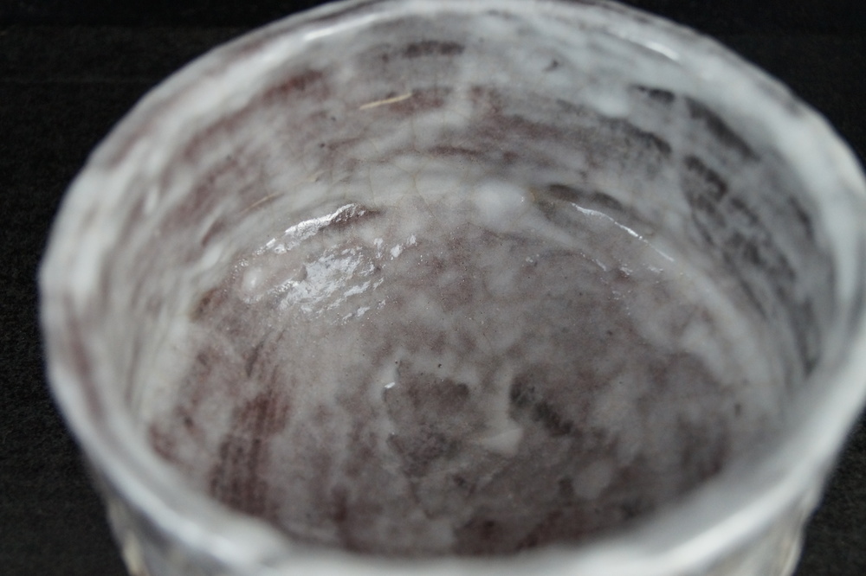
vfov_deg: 25.7
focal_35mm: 52
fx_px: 1262
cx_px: 433
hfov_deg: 37.9
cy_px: 288
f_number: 5
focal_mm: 35
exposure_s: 1/160
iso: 1250
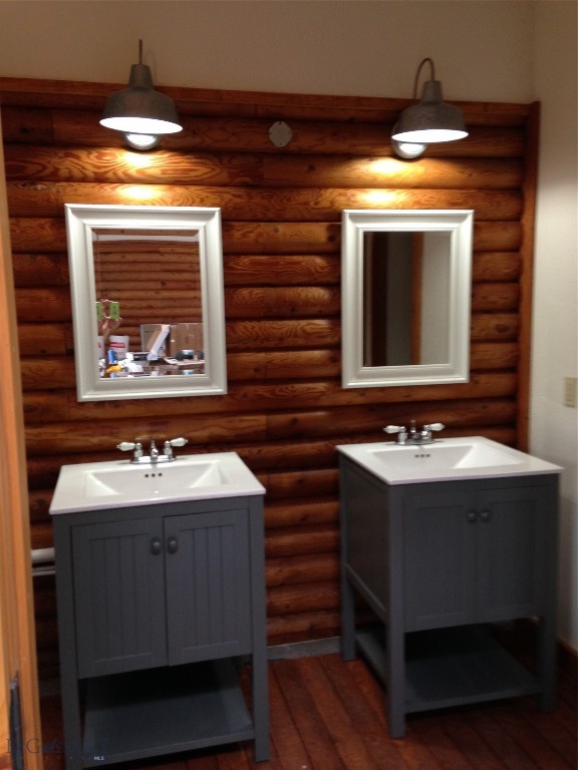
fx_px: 735
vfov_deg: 55.4
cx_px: 289
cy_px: 385
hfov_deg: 42.9
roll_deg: +1.7
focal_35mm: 33
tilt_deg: -5.1
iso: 100
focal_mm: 4.12
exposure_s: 1/20
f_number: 2.4
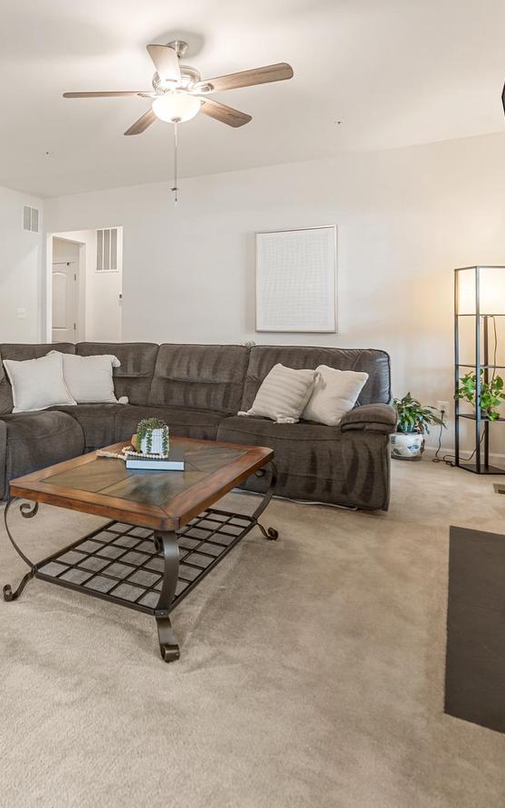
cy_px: 384
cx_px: 95
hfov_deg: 49.6
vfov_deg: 77.1
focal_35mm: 23
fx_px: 507
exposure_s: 1/3
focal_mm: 14
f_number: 4.5
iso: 100
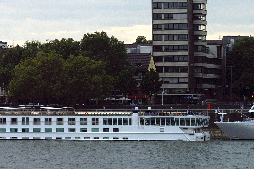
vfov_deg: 5.8
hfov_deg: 8.7
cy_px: 17
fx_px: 1656
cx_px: 20
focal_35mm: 235
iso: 100
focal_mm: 85
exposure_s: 1/200
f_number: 10
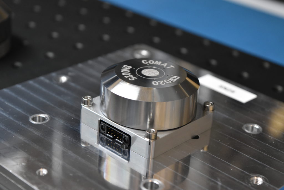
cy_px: 95
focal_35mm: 82
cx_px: 142
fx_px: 651
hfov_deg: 24.6
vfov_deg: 16.6
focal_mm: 55
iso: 1600
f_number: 5.6
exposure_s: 1/160
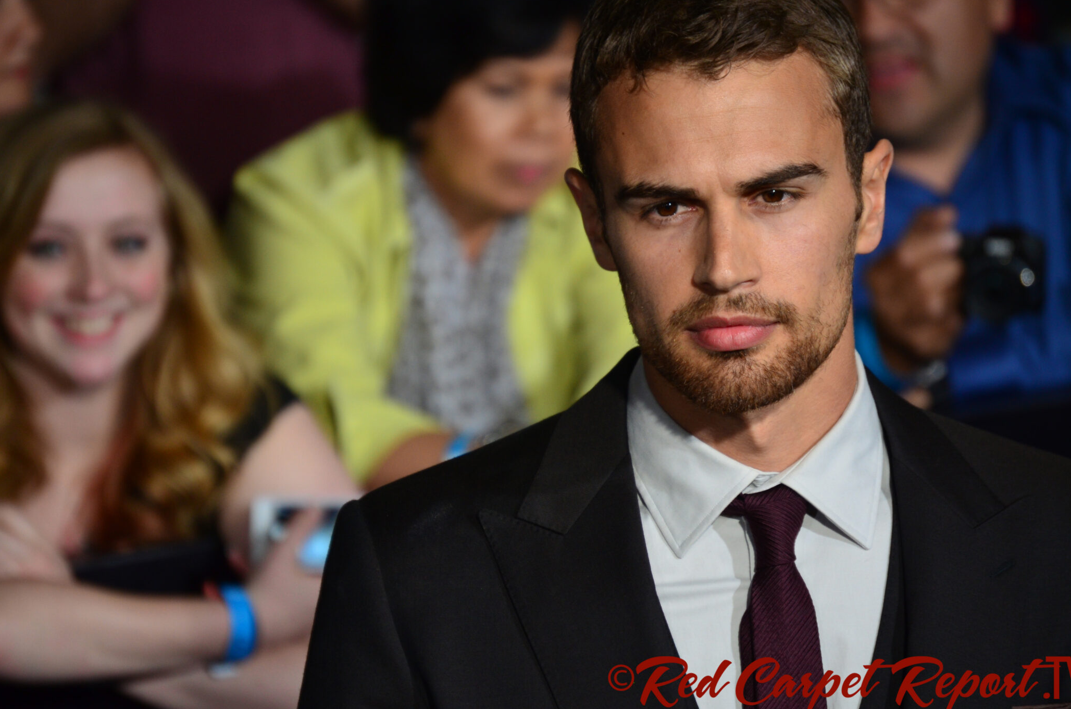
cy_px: 355
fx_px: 7052
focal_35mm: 238
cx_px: 545
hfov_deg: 8.7
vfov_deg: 5.8
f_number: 5.3
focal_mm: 155
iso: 640
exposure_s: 1/125
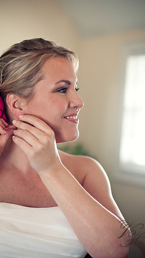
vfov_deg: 39.2
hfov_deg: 22.6
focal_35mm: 53
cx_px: 69
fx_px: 362
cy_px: 128
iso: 400
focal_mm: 50
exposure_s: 1/400
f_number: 2
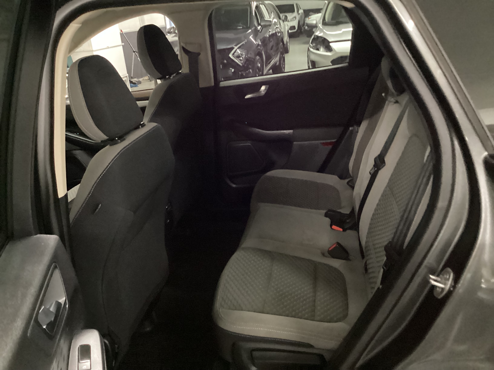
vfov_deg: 45.4
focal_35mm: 31
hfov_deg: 58.4
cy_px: 185
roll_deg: +5.1
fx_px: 442
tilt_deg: -23.1
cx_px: 247
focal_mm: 3.3
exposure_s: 1/17
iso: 800
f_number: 2.4
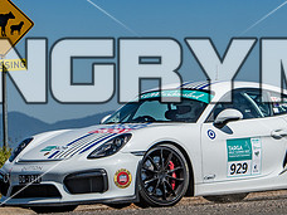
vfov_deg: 4.0
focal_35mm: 375
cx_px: 189
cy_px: 71
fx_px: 3109
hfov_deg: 5.3
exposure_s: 1/3200
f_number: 4.5
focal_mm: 102
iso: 100
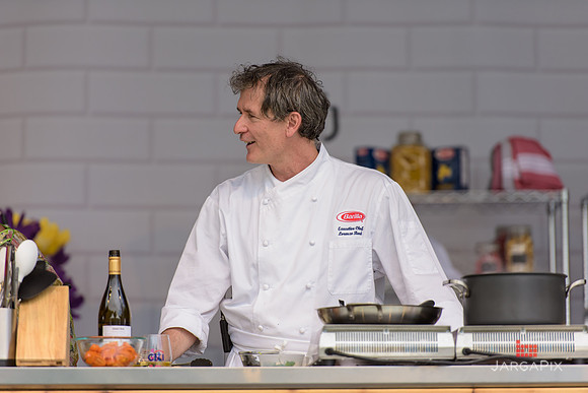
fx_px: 3267
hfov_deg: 10.3
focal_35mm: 200
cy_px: 196
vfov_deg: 6.9
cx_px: 294
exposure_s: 1/1250
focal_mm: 200
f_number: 3.2
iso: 250
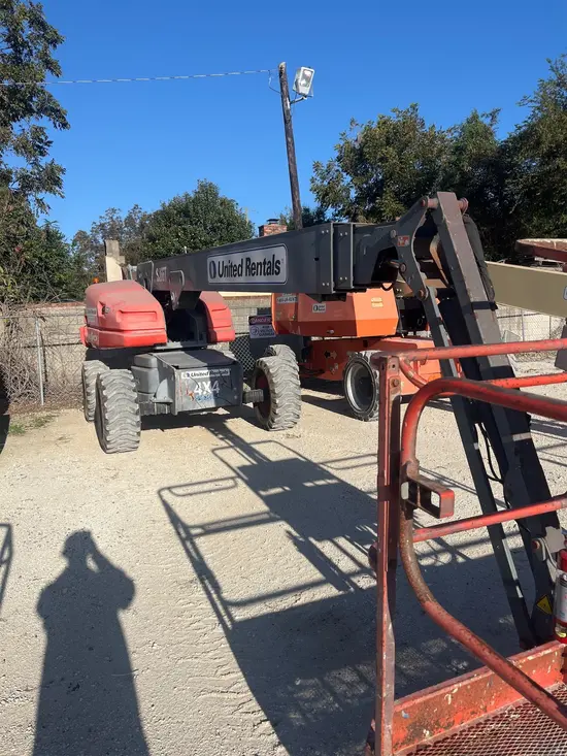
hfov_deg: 53.1
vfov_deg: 67.3
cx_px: 284
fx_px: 568
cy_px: 378
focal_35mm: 26
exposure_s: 1/3876
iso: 50
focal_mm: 5.1
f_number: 1.6
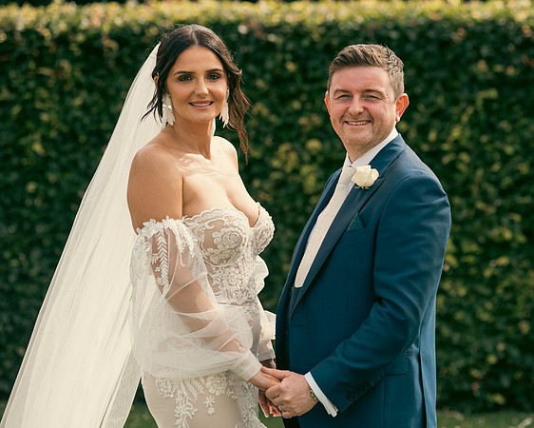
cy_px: 208
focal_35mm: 130
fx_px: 2053
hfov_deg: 14.8
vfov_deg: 11.9
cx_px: 330
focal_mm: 112
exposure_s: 1/320
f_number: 3.5
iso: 100
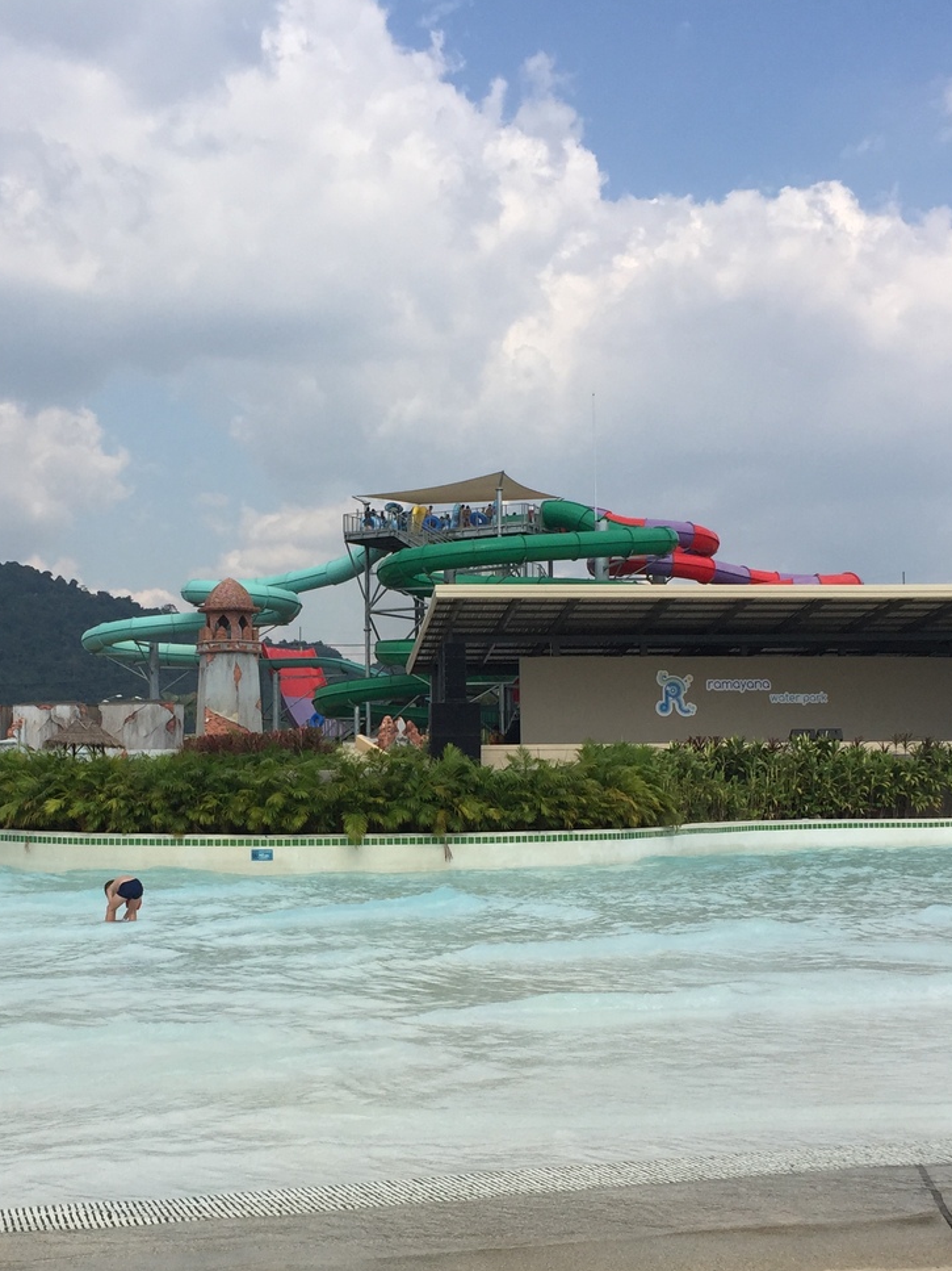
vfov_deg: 39.5
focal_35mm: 48
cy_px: 770
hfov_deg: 30.0
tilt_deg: -0.3
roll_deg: -1.0
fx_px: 1760
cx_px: 318
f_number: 2.2
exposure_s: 1/2475
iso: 32
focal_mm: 4.15
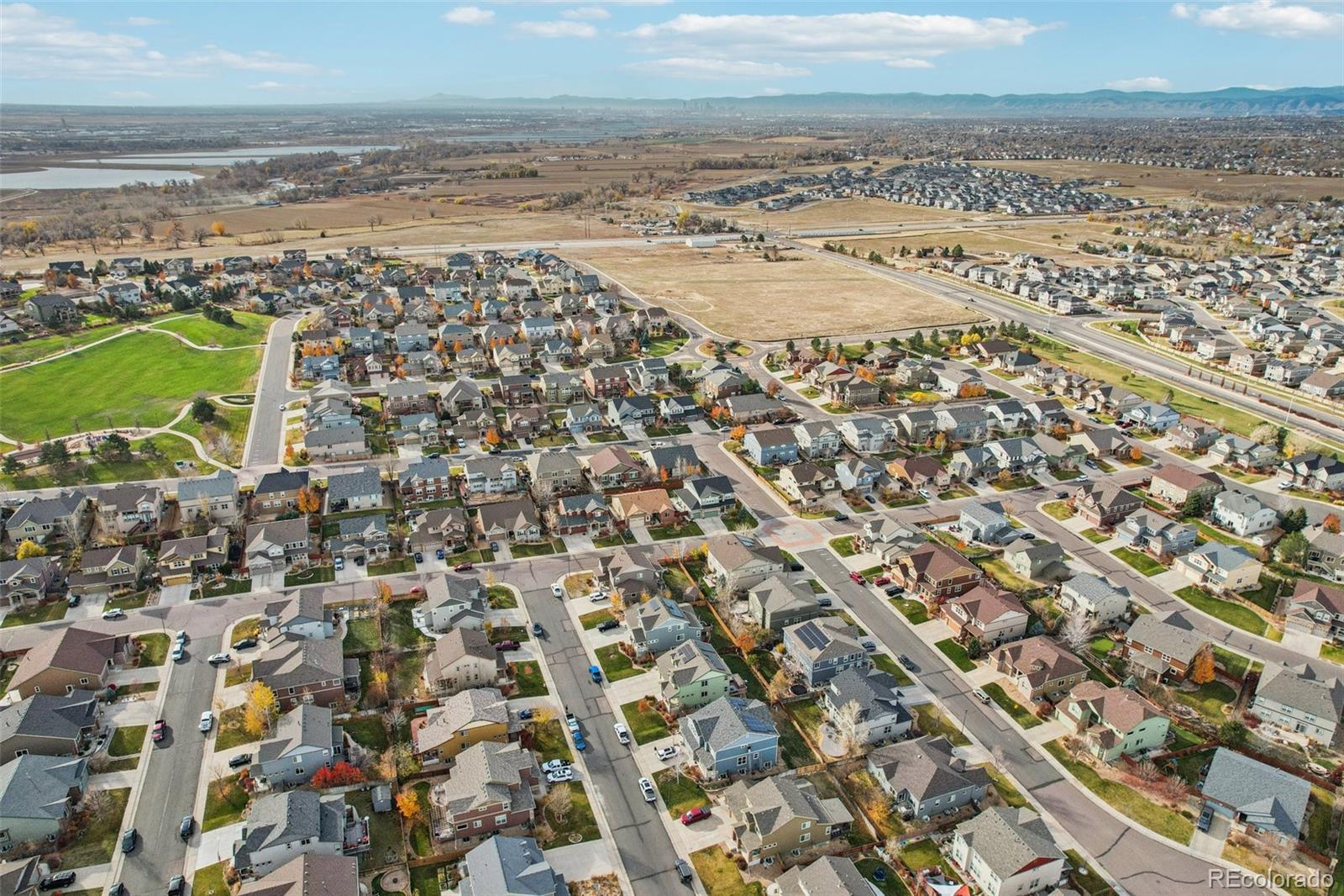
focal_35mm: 22
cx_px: 672
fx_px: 821
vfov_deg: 57.2
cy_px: 448
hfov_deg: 78.6
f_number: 2.8
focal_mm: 8.4
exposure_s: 1/1600
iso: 160
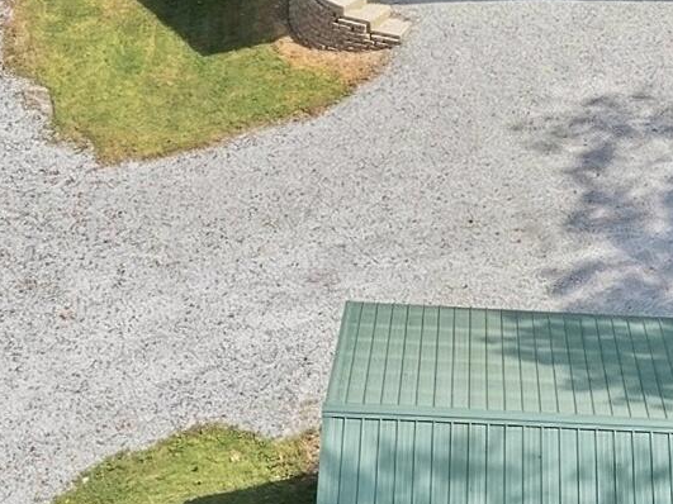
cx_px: 281
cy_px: -3
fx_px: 2196
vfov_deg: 12.9
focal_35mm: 113
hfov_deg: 17.4
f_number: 1.8
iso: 290
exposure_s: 1/3000
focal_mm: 8.7
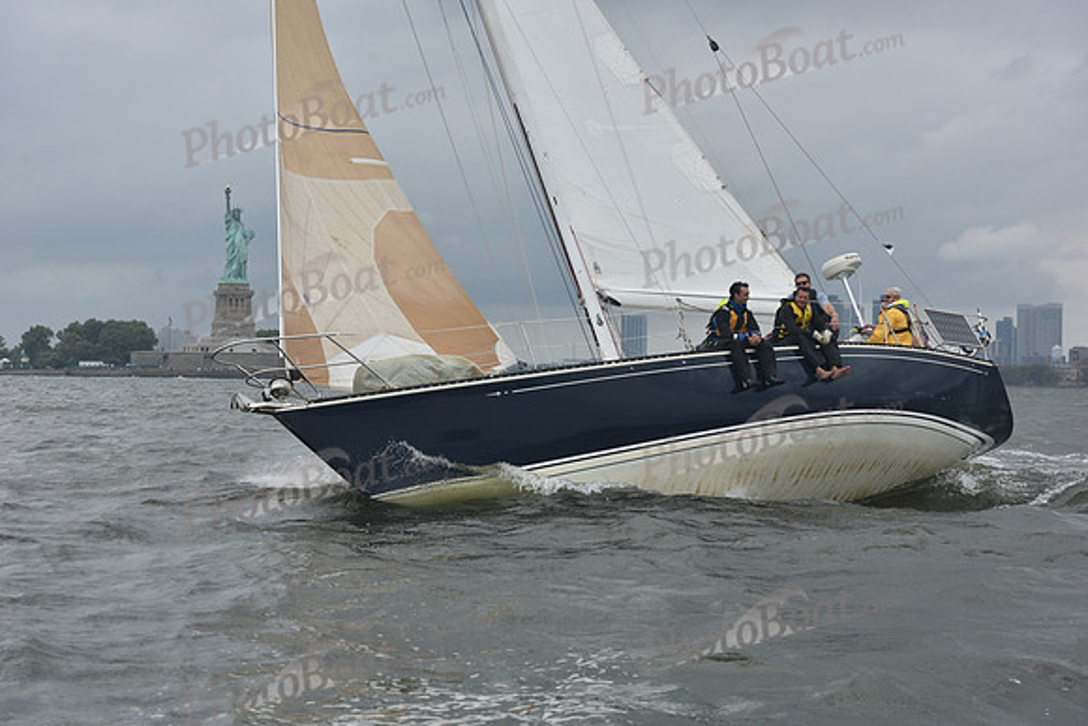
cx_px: 544
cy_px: 363
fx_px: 2116
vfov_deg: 19.5
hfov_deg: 28.8
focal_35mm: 70
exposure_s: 1/640
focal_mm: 70
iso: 250
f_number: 8
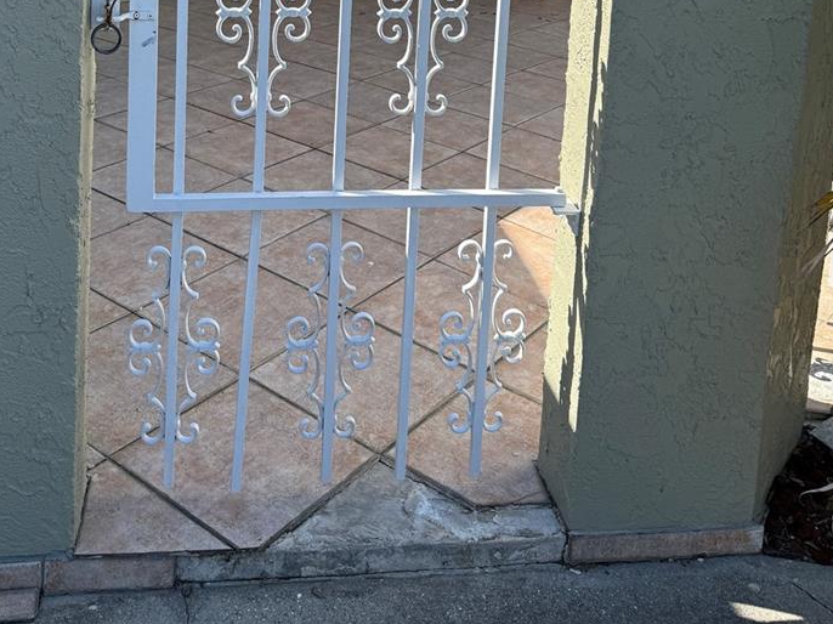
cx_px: 329
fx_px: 1010
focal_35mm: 42
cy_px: -63
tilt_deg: -6.6
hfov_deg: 44.5
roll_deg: -2.7
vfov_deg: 30.6
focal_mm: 6.76
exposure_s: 1/2299
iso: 80
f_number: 1.78
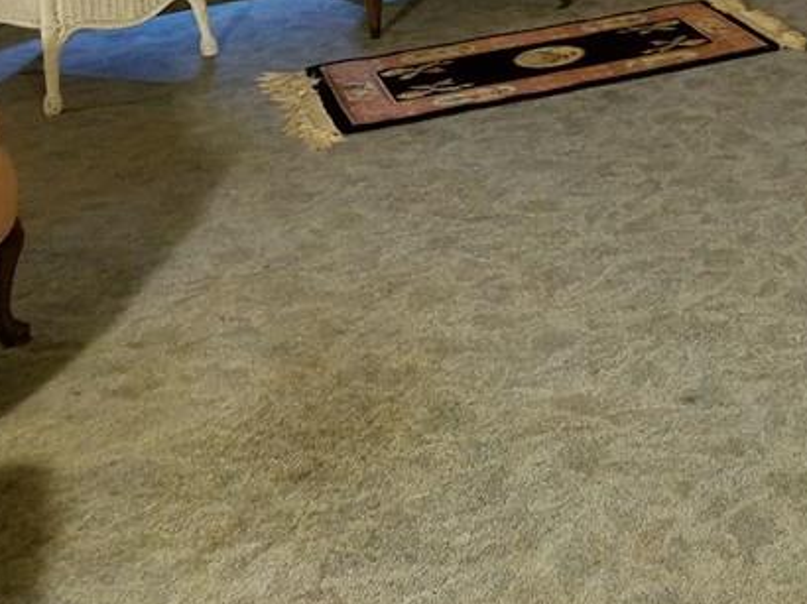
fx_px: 1514
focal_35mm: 65
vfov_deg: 21.0
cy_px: -130
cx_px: 868
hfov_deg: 27.5
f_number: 1.7
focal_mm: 4.2
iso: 320
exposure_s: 1/10
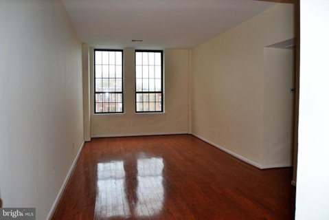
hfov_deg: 67.4
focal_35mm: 27
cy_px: 110
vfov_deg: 48.0
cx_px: 164
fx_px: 247
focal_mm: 18
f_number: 3.5
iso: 560
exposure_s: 1/60
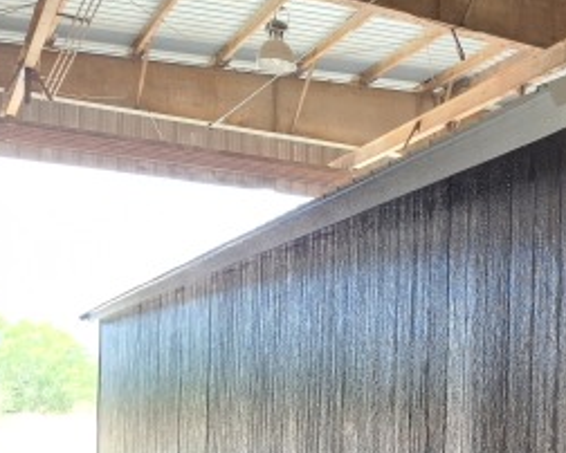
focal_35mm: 57
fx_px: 956
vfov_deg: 26.1
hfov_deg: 28.5
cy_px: 383
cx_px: 685
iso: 250
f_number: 1.8
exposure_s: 1/120
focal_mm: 5.54
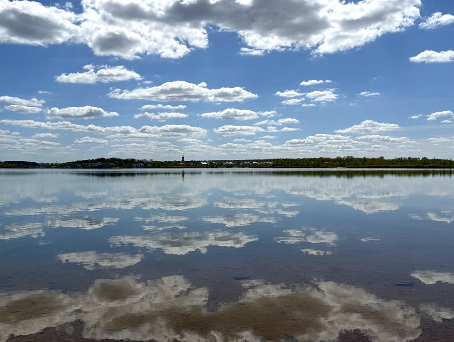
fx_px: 486
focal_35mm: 37
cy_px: 171
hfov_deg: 50.1
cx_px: 227
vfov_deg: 38.8
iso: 100
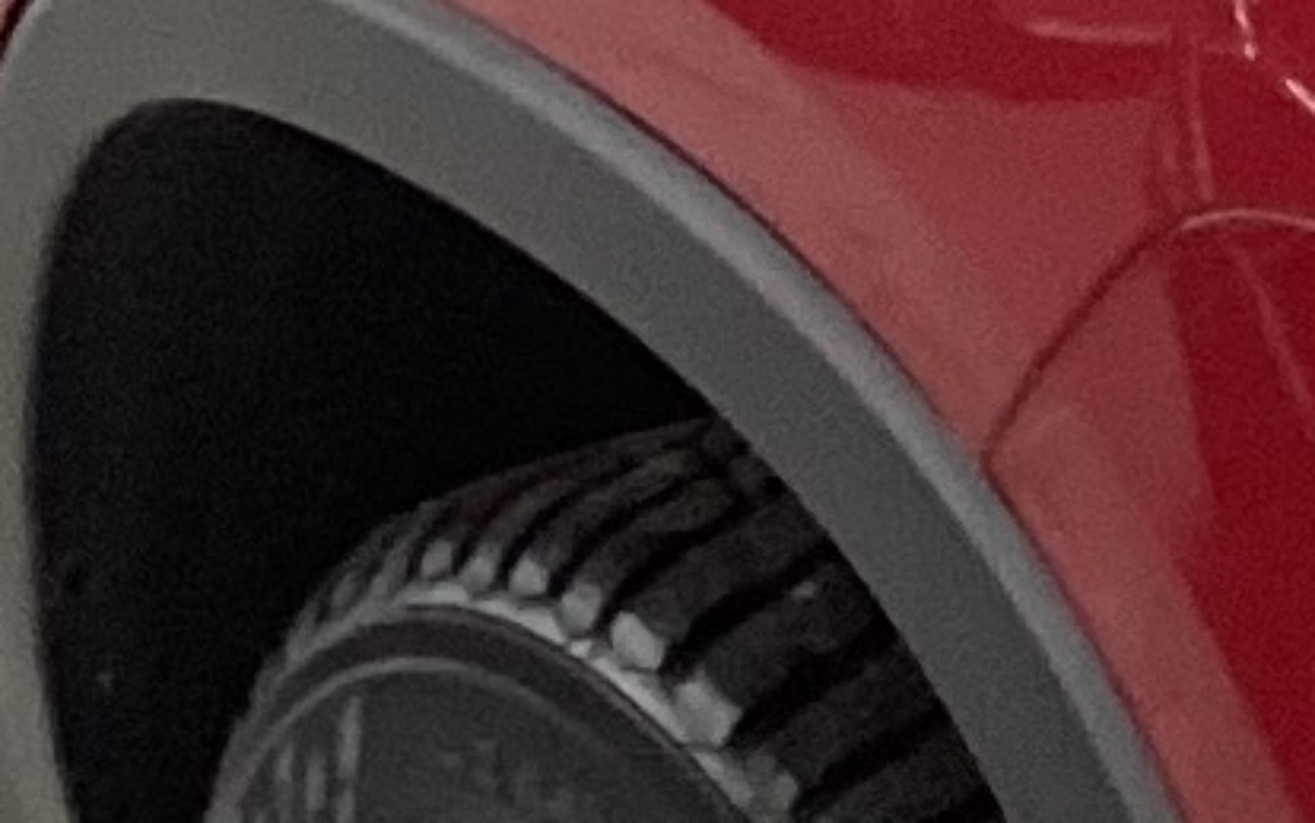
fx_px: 9285
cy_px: -537
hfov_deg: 7.9
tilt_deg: -18.5
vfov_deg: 5.0
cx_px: 2185
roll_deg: -0.4
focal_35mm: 259
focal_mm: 3.3
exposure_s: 1/33
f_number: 2.4
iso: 250
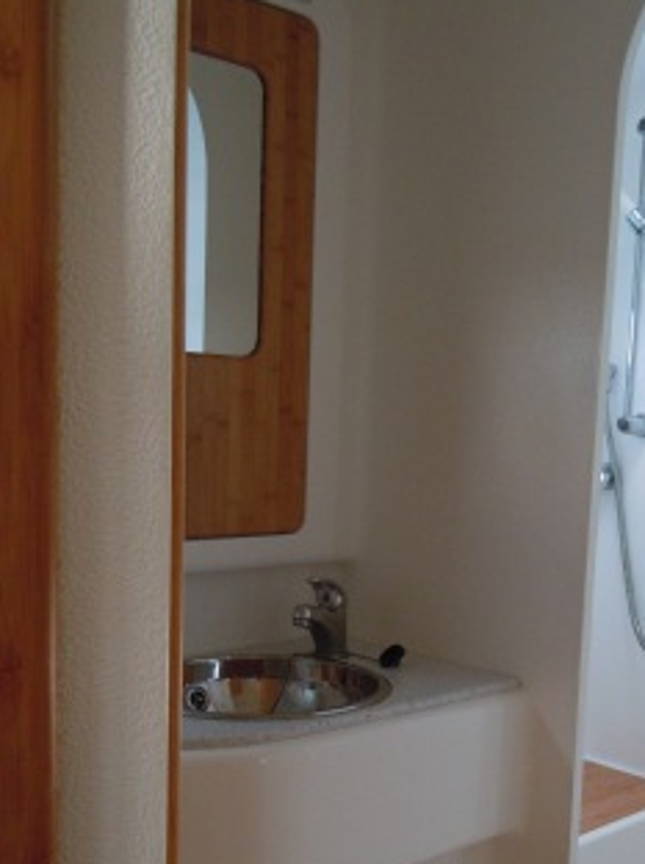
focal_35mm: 45
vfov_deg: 41.7
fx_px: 1121
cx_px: 446
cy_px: 554
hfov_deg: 31.8
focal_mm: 5.4
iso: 400
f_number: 3.5
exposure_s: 1/60
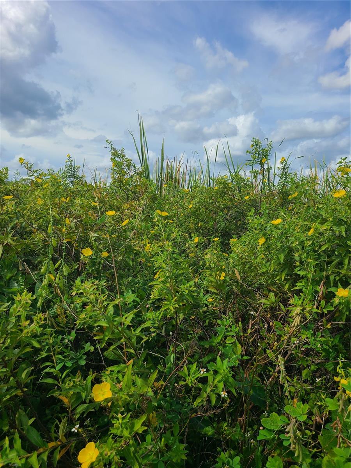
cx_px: 176
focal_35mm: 26
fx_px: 352
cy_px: 234
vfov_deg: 67.3
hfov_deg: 53.1
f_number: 1.8
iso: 40
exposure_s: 1/3335
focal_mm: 5.4
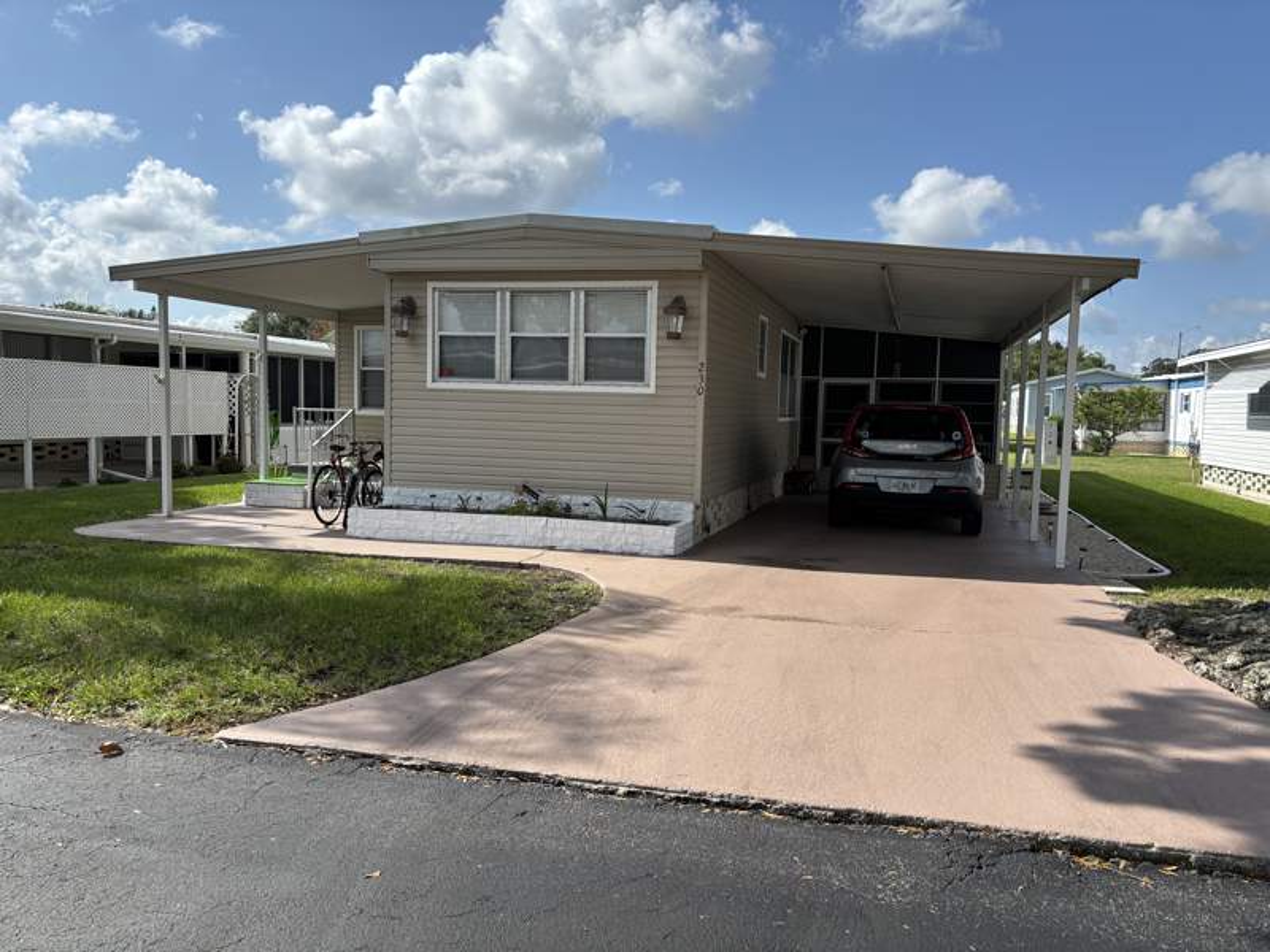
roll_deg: -1.4
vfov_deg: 53.1
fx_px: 954
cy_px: 476
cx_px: 635
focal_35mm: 26
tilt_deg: -3.8
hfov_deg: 67.3
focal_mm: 5.96
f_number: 1.6
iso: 50
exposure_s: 1/3311
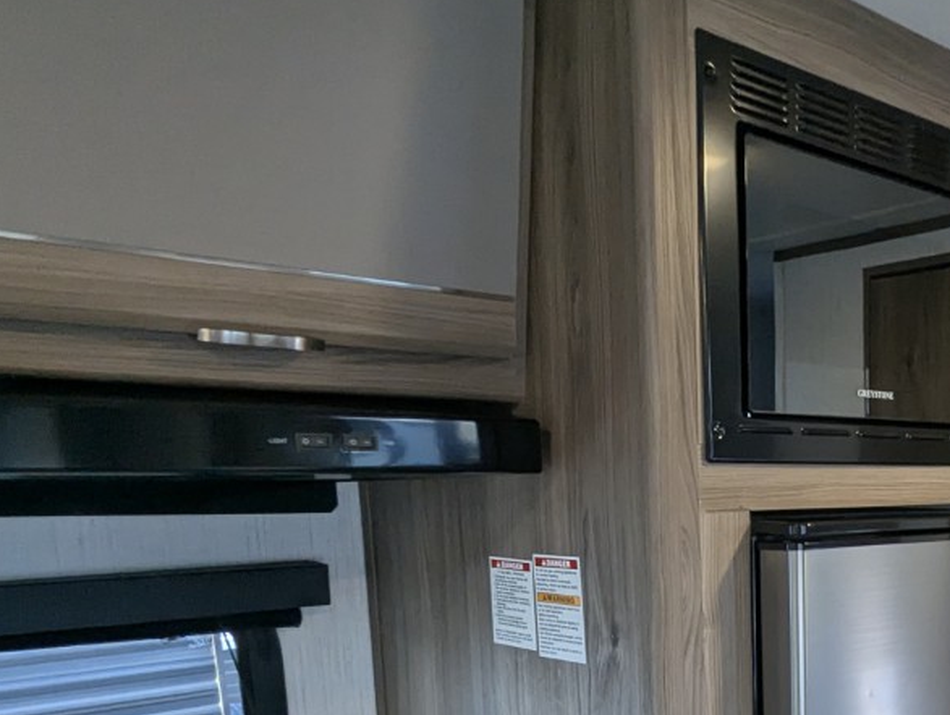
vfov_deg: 35.1
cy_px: 671
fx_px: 1044
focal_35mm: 38
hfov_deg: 44.9
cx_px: 834
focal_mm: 2.35
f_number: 2.2
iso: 225
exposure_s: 1/101
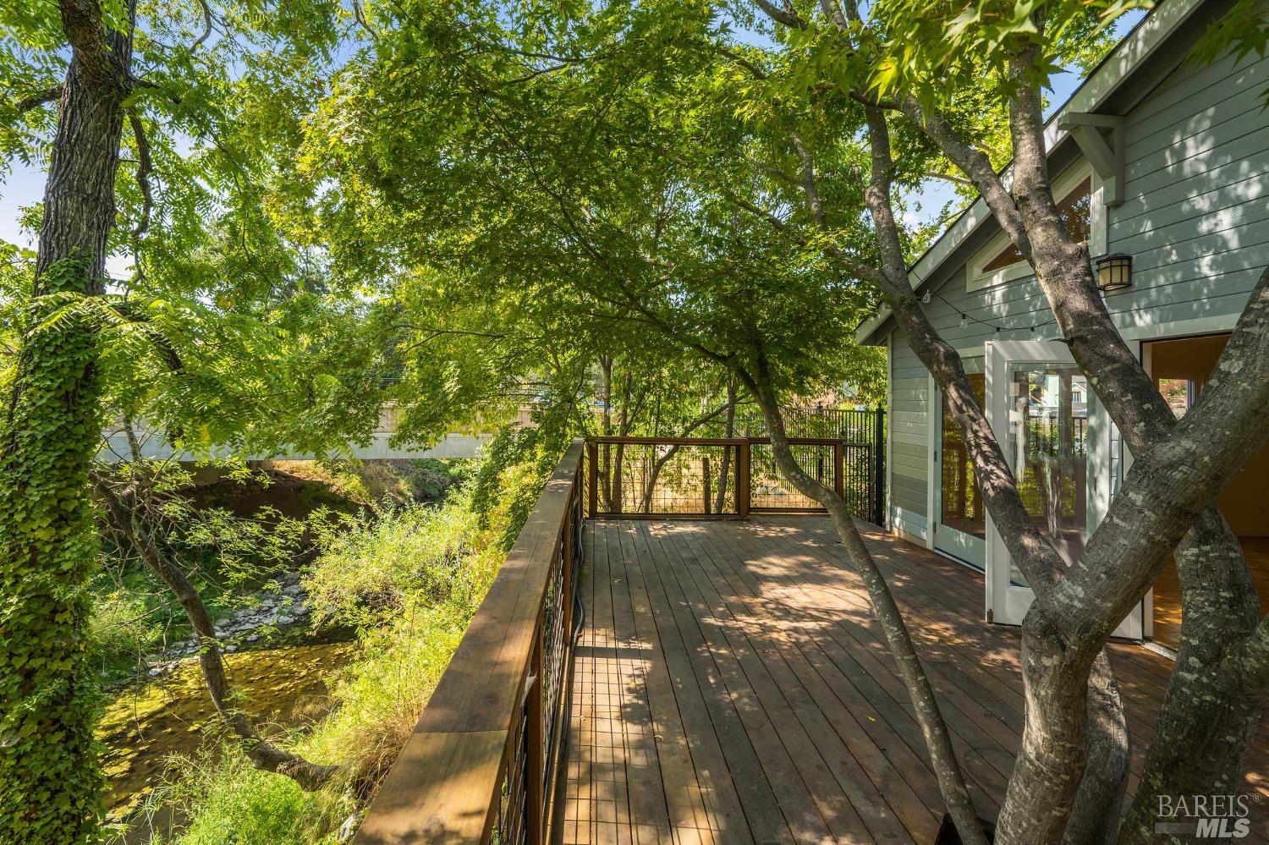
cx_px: 634
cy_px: 422
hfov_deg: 104.3
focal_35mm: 14
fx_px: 493
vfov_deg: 81.2
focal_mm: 14
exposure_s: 1/100
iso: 200
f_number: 9
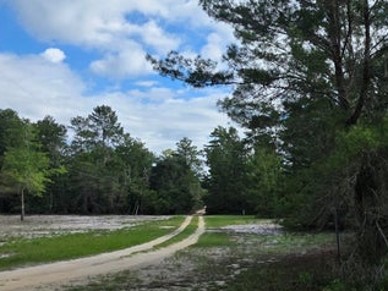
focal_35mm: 35
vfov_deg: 40.7
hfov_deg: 47.4
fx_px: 392
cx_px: 348
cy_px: 157
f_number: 1.9
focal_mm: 2.2
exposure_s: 1/2510
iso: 40
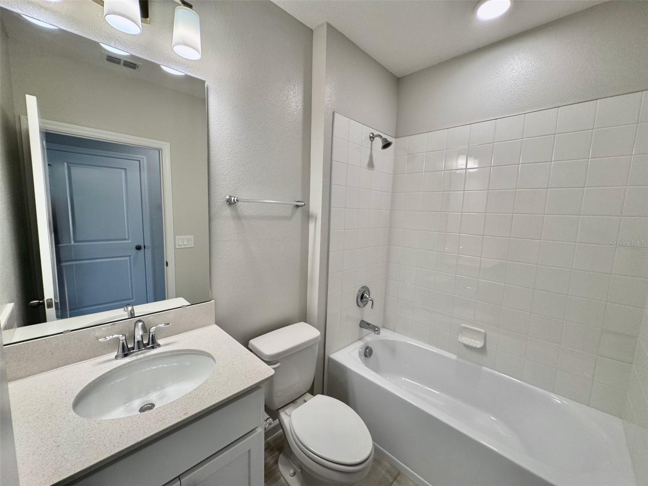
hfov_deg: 102.1
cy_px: 243
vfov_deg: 85.7
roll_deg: -2.3
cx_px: 324
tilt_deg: -7.2
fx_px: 262
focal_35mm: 14
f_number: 2.2
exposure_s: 1/120
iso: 100
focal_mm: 2.22
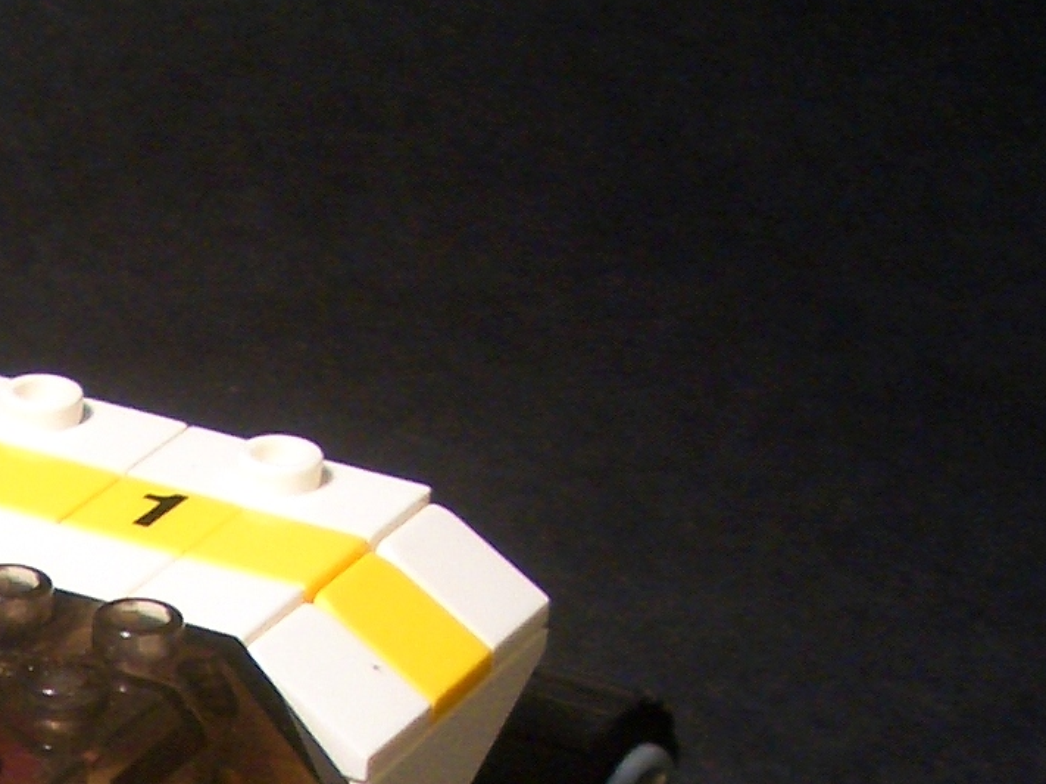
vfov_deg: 11.2
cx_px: -315
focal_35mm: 126
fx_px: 3807
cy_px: 1243
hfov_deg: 14.9
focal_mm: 5.8
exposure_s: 1/8
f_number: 2.6
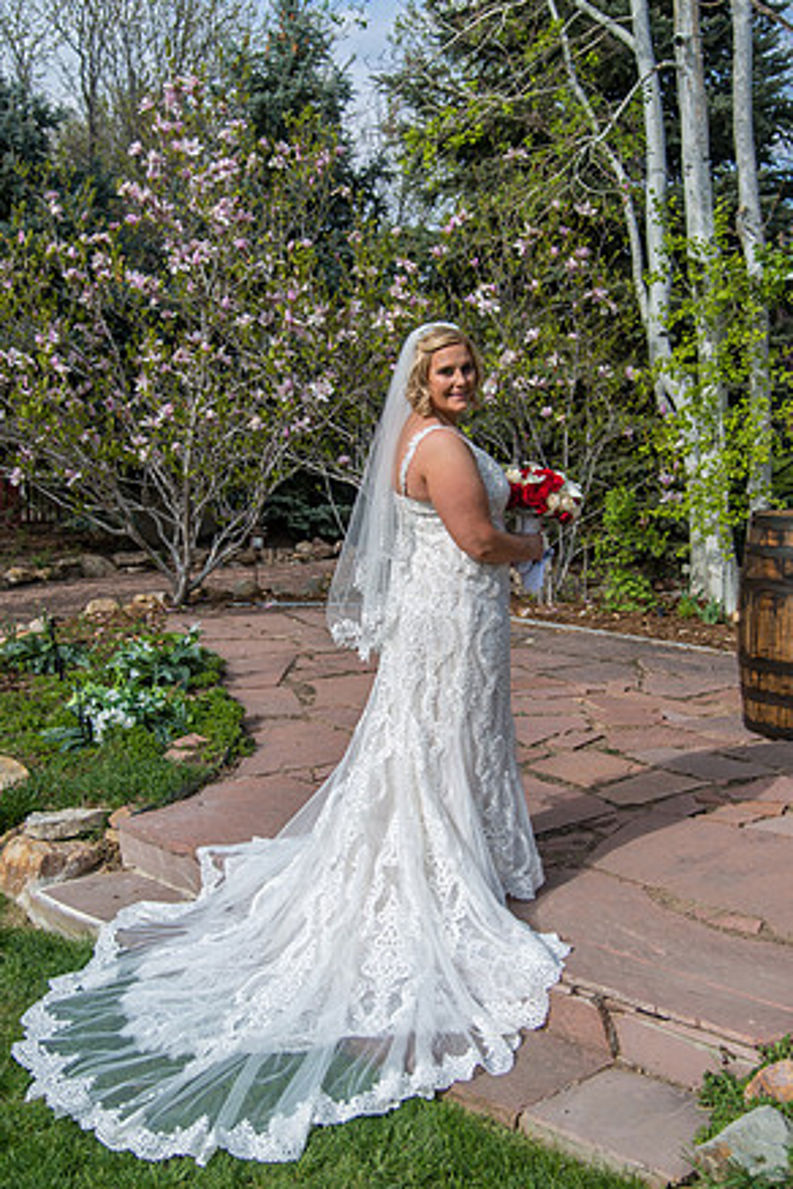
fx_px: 1289
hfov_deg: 34.2
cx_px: 396
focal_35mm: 39
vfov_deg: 49.6
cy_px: 597
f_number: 4.5
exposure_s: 1/800
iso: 80
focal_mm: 38
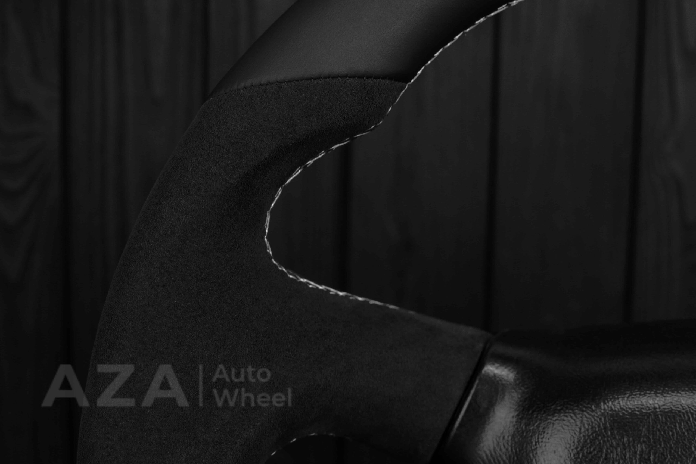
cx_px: 348
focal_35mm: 52
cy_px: 232
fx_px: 1015
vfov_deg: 25.8
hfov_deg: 37.8
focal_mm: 35
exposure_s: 1/125
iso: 500
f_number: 6.3
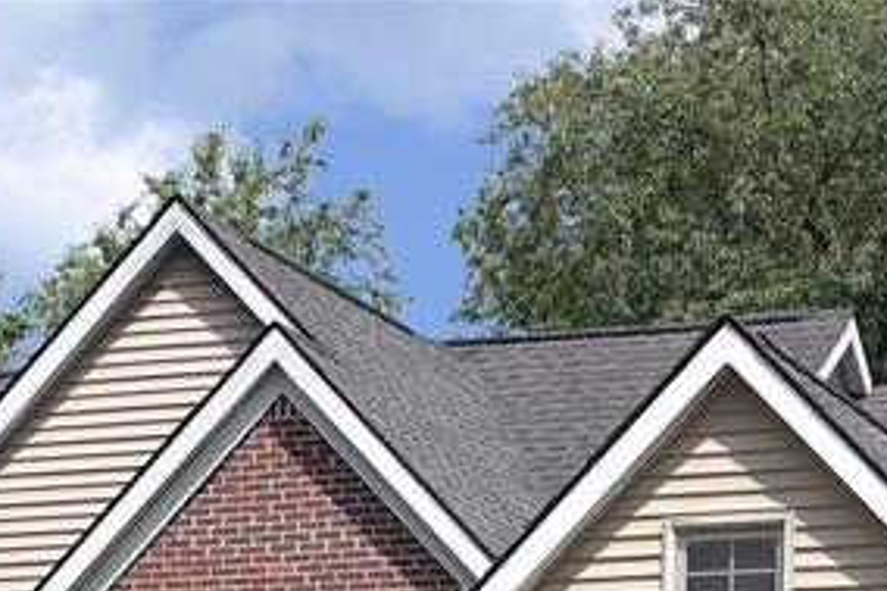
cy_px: 1063
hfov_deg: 12.3
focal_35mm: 166
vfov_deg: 8.0
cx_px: 759
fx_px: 4088
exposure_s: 1/320
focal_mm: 30
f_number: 6.3
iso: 100
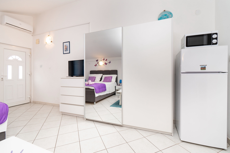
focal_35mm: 15
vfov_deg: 77.3
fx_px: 96
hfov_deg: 100.4
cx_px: 115
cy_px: 76
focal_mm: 10
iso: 200
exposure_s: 1/30
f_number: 8
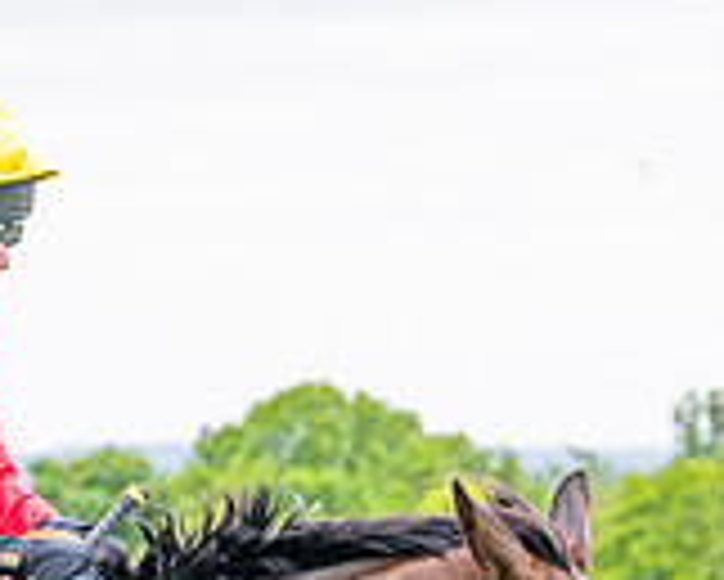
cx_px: 16
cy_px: 767
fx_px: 7504
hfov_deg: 5.5
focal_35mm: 350
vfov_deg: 4.4
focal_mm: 70
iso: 400
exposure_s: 1/1600
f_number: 4
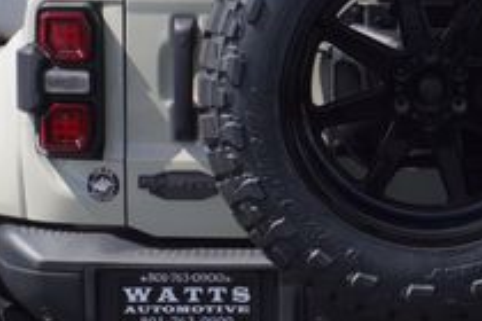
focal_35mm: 197
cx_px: 432
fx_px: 2631
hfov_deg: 10.4
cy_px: 117
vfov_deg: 7.0
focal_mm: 43
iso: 100
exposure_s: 1/200
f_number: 9
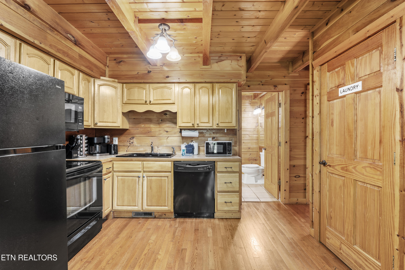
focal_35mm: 16
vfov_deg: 73.7
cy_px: 135
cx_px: 202
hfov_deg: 96.7
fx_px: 180
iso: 100
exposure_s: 2.5
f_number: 9
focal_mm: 16
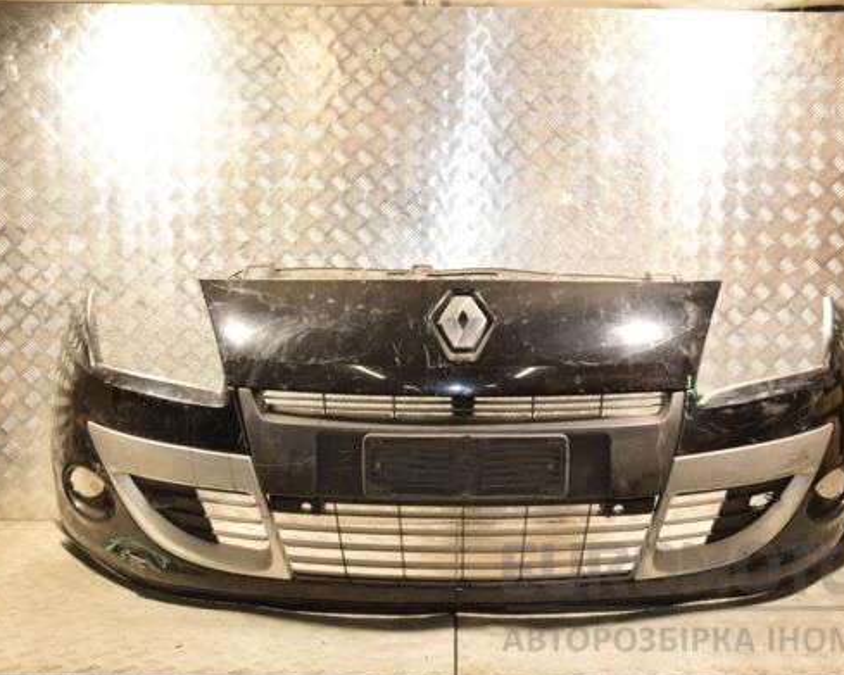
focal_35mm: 38
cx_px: 469
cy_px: 338
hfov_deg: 47.9
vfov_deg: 39.1
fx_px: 949
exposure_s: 1/160
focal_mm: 22
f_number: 5
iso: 800
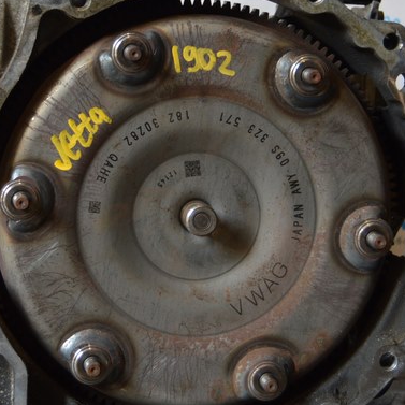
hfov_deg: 16.2
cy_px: 120
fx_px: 1418
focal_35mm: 107
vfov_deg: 16.2
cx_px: 144
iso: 450
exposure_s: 1/60
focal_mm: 31
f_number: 4.2
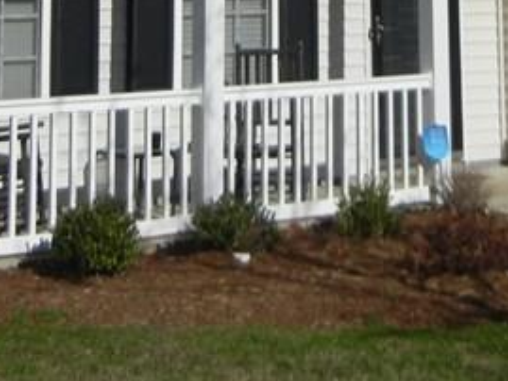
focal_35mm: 114
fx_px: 1674
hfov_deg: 17.3
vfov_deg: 12.0
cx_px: 278
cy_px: -309
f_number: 7
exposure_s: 1/1035
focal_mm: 5.4
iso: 160
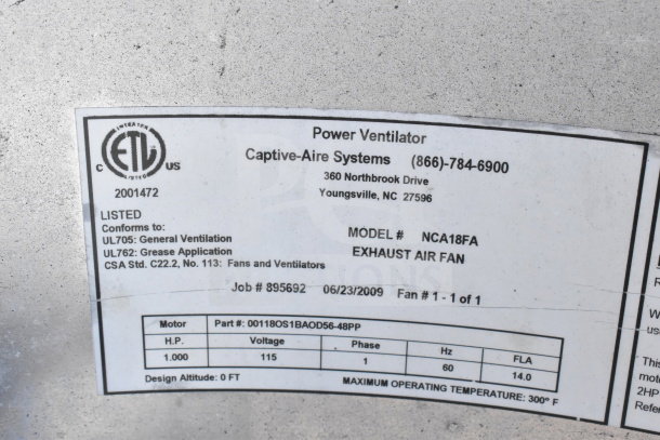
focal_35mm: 68
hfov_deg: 29.9
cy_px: 220
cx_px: 330
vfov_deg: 20.2
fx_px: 1238
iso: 6400
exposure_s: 1/640
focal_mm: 45
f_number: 13
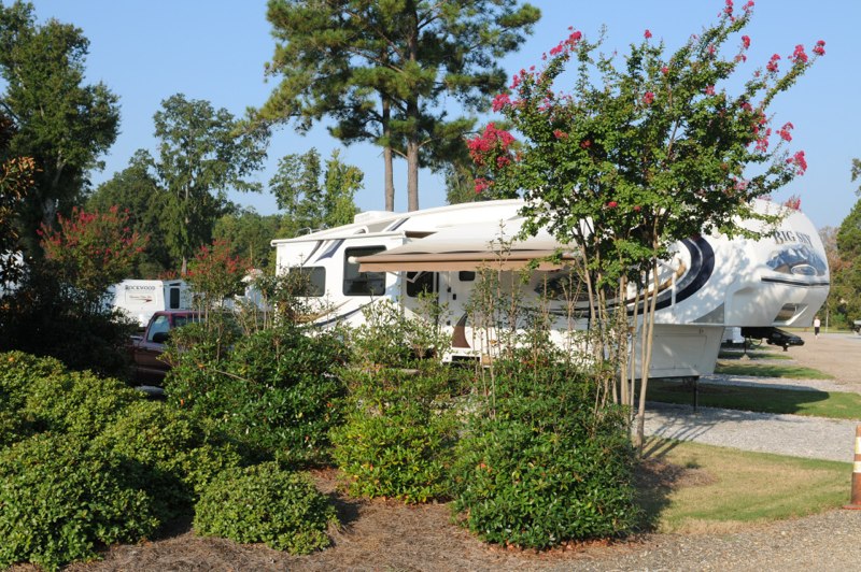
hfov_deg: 46.4
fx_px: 1004
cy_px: 286
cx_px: 430
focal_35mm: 42
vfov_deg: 31.8
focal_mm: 28
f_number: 11
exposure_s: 1/500
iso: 400
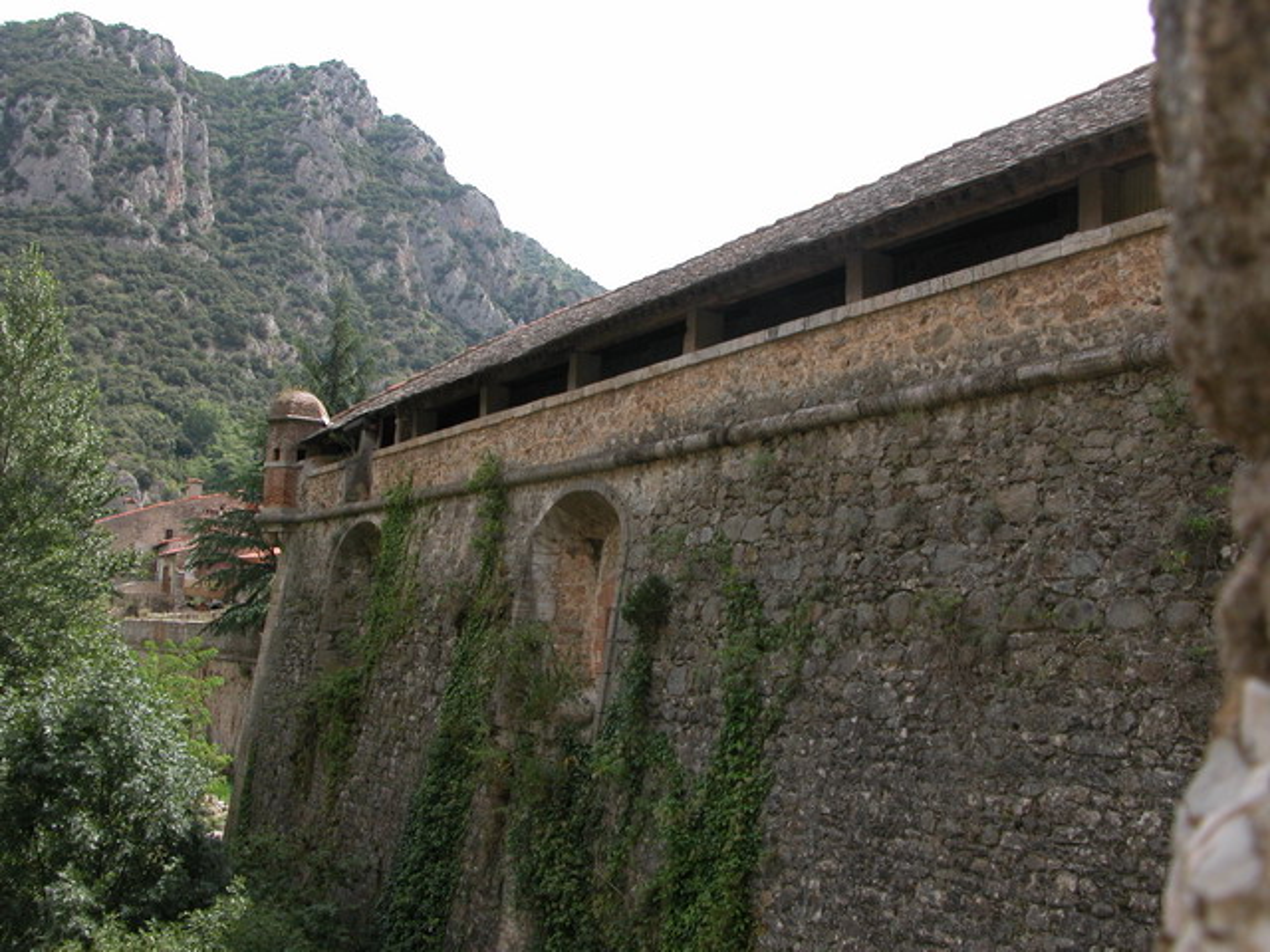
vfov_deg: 40.7
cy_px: 476
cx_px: 635
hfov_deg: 52.6
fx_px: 1284
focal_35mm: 35
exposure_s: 1/189
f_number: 5
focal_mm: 8.9
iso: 100
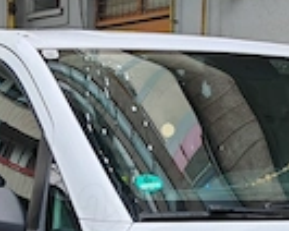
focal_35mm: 141
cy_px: 248
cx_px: 233
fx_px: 1204
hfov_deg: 13.6
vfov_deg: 10.8
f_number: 2
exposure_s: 1/390
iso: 50
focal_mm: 6.83
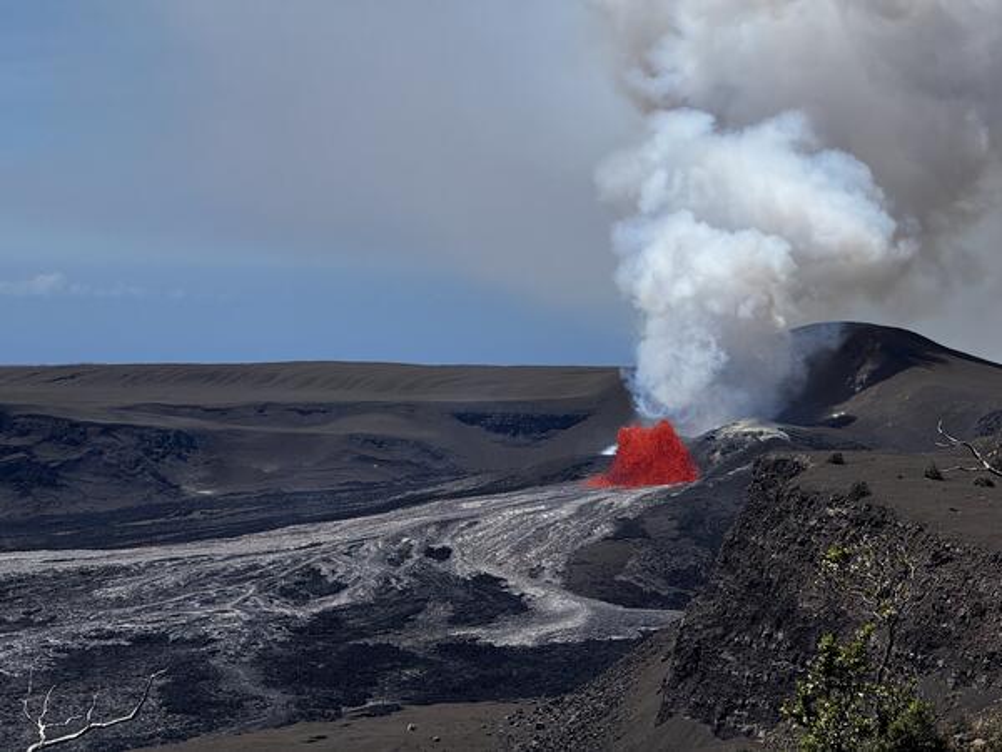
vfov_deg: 12.3
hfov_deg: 16.4
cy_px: 376
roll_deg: -0.7
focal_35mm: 120
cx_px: 501
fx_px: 3474
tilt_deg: -2.9
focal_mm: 15.66
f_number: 2.8
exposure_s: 1/3058
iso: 50
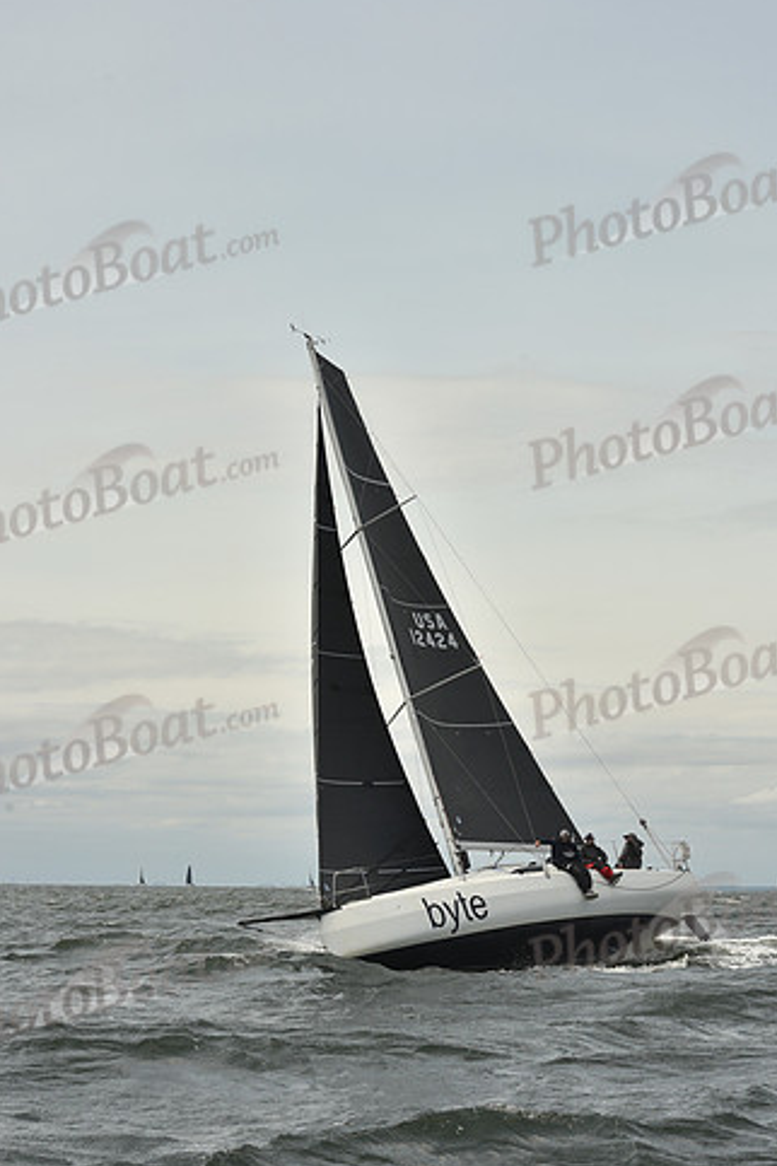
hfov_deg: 16.3
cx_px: 404
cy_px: 587
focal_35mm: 84
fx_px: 2719
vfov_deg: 24.2
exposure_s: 1/800
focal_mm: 70
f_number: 10
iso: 250
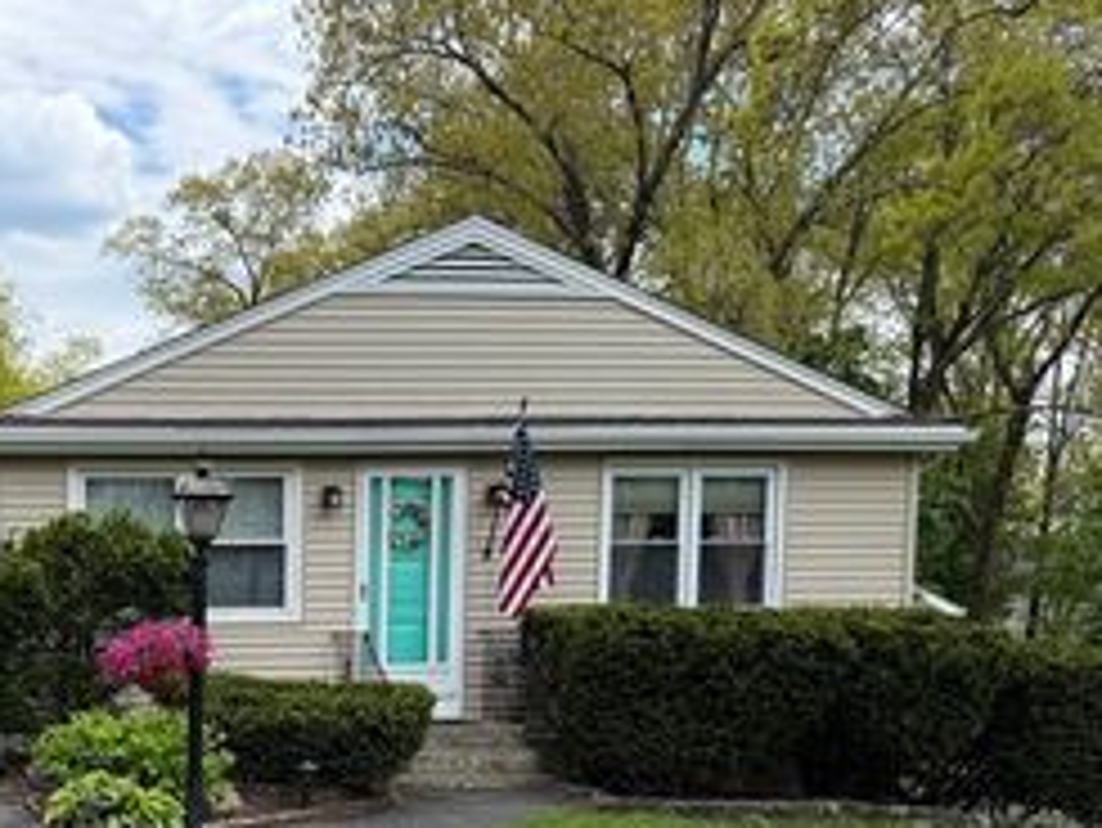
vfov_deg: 28.1
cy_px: 808
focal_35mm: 49
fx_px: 1561
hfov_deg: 36.4
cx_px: 103
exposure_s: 1/3021
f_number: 1.78
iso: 100
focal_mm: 6.76
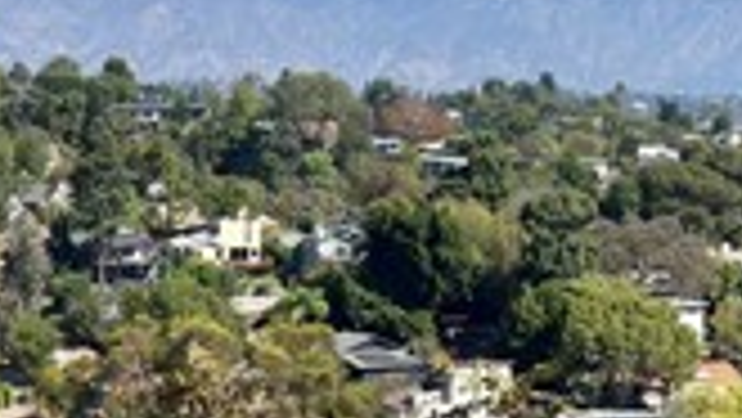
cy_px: 369
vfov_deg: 11.0
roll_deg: -0.1
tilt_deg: -7.4
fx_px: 2165
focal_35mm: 110
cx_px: -94
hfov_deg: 18.6
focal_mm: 5.96
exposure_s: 1/2639
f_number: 1.6
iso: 50
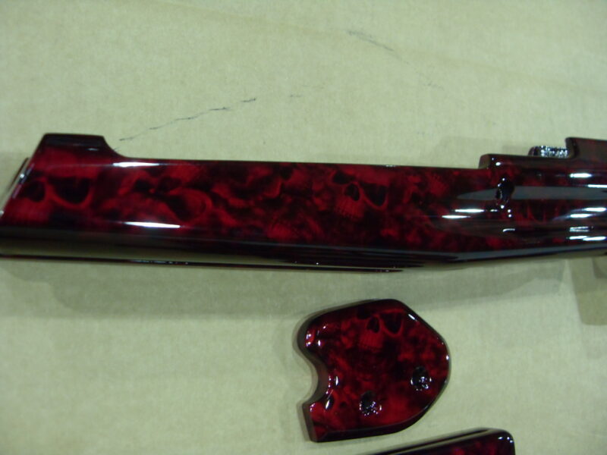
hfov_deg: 52.6
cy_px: 228
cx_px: 304
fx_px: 614
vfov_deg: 40.7
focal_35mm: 35
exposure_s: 1/30
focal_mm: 6.3
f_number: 2.8
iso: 200
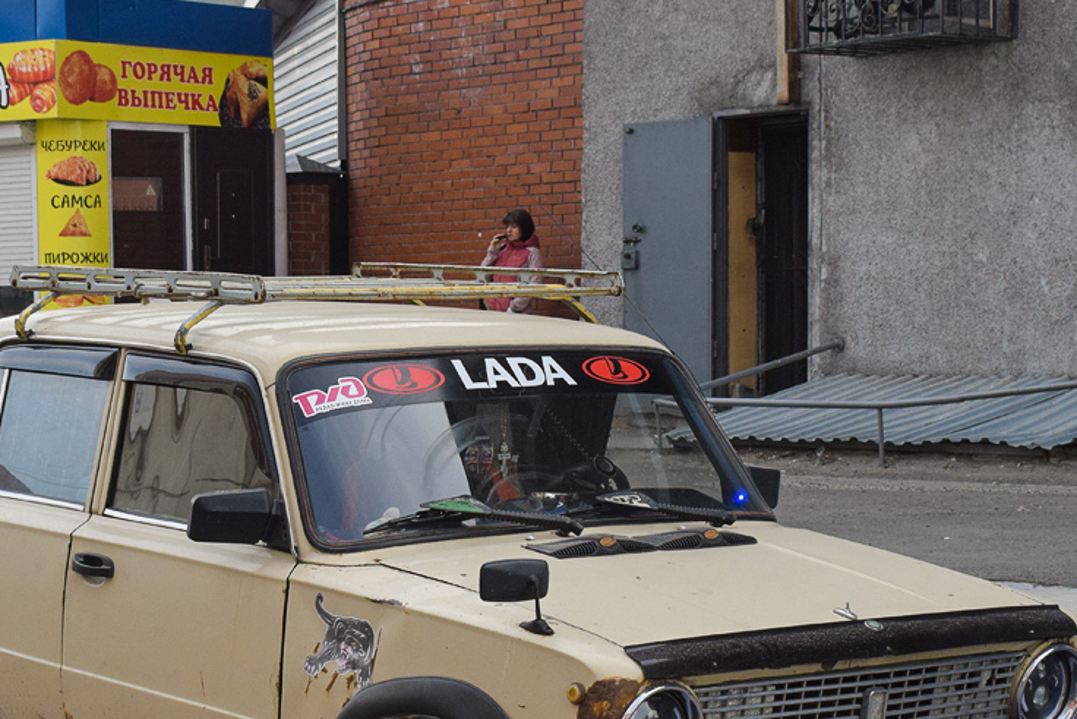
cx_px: 483
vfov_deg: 15.5
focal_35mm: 88
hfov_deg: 23.1
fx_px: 2633
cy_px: 485
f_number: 7.1
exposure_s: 1/800
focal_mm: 36
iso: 800
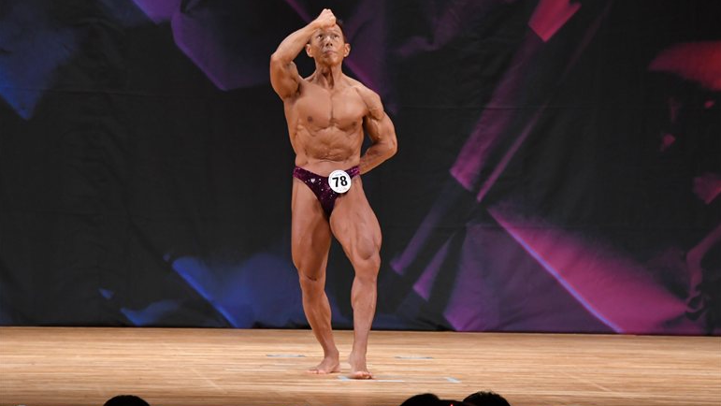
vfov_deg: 4.3
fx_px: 5430
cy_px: 180
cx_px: 360
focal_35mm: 284
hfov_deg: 7.6
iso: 3200
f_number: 5.6
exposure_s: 1/400
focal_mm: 180
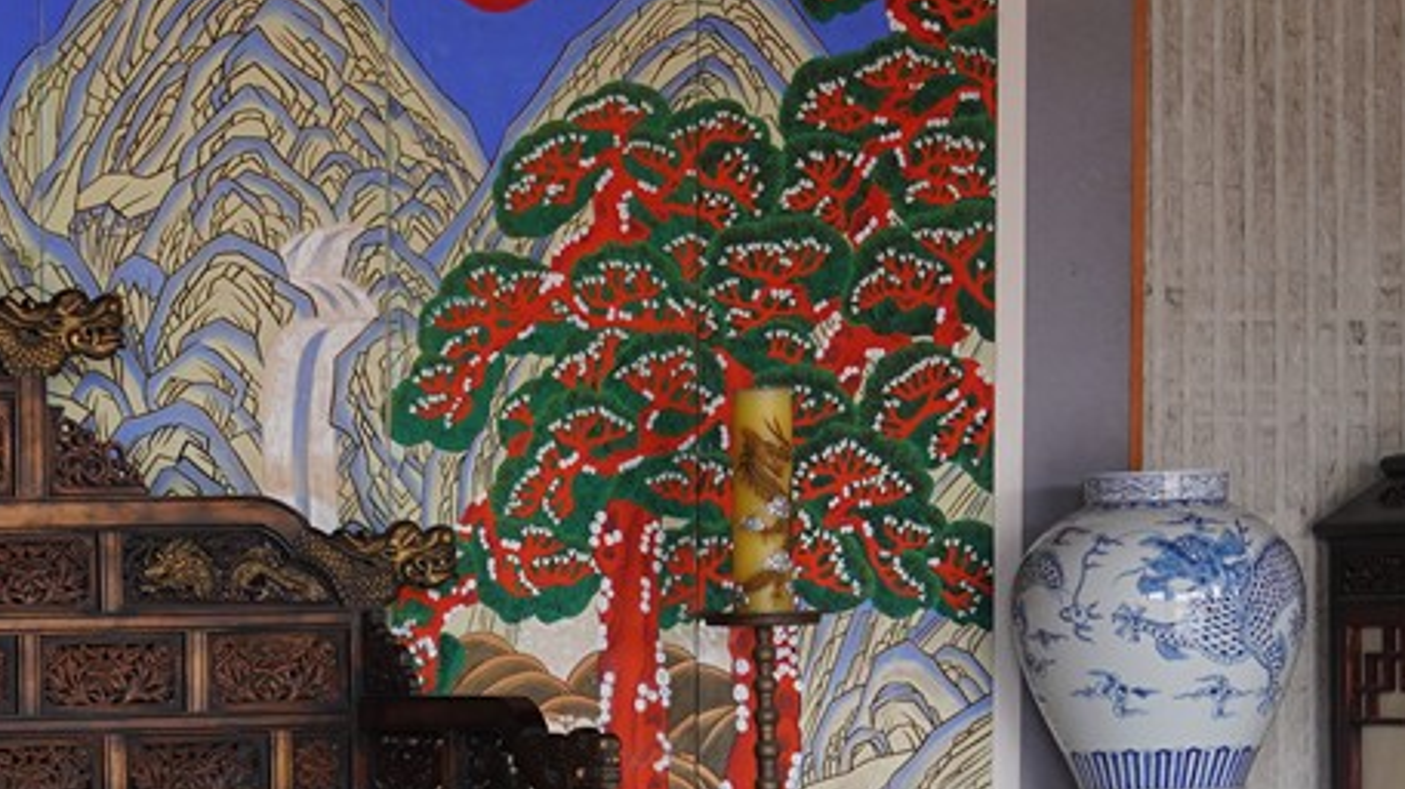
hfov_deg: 13.1
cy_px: 786
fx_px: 5995
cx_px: -231
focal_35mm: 161
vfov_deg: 7.5
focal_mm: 35
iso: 200
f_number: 3.2
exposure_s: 1/125
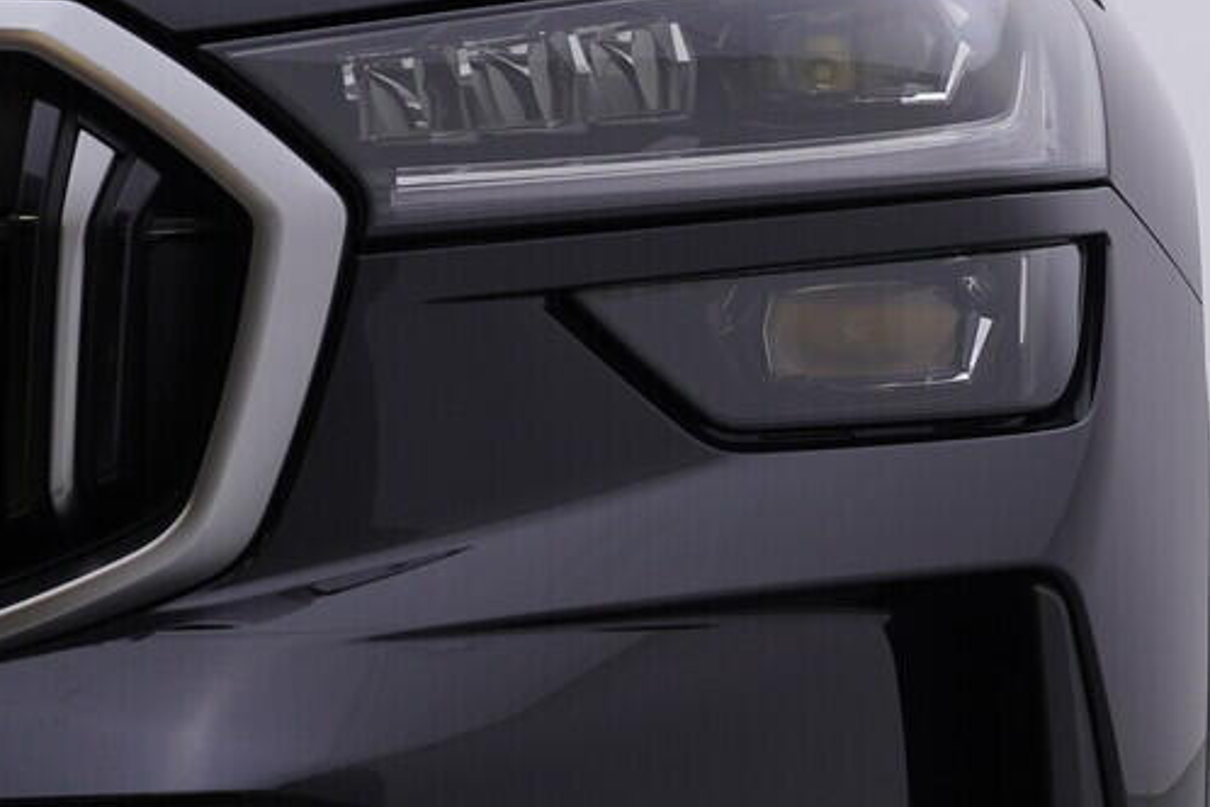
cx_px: 1341
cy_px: 654
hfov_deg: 18.8
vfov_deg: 13.1
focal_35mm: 104
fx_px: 3495
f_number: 4.5
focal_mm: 24
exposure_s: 1/100
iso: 125
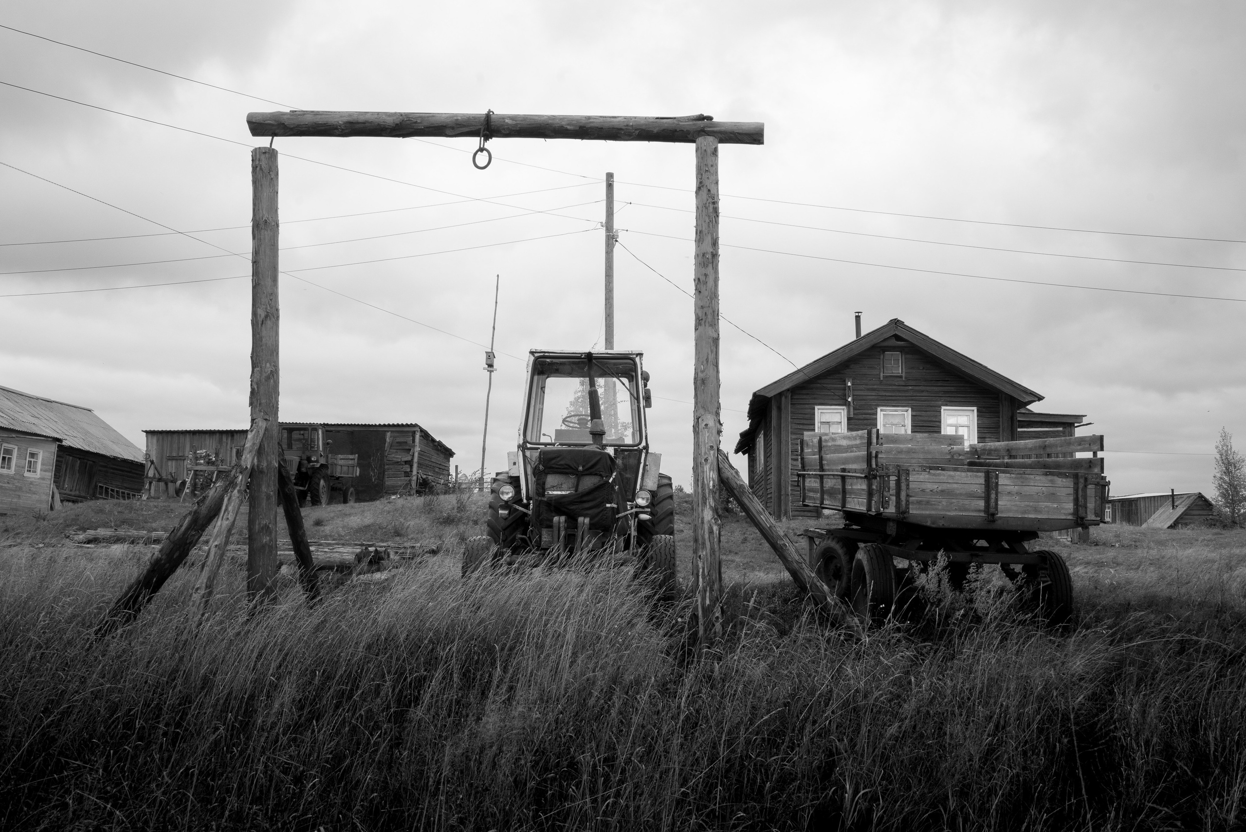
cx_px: 623
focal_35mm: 32
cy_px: 416
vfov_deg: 41.2
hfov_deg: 58.7
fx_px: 1108
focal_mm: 32
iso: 400
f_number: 11
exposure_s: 1/180
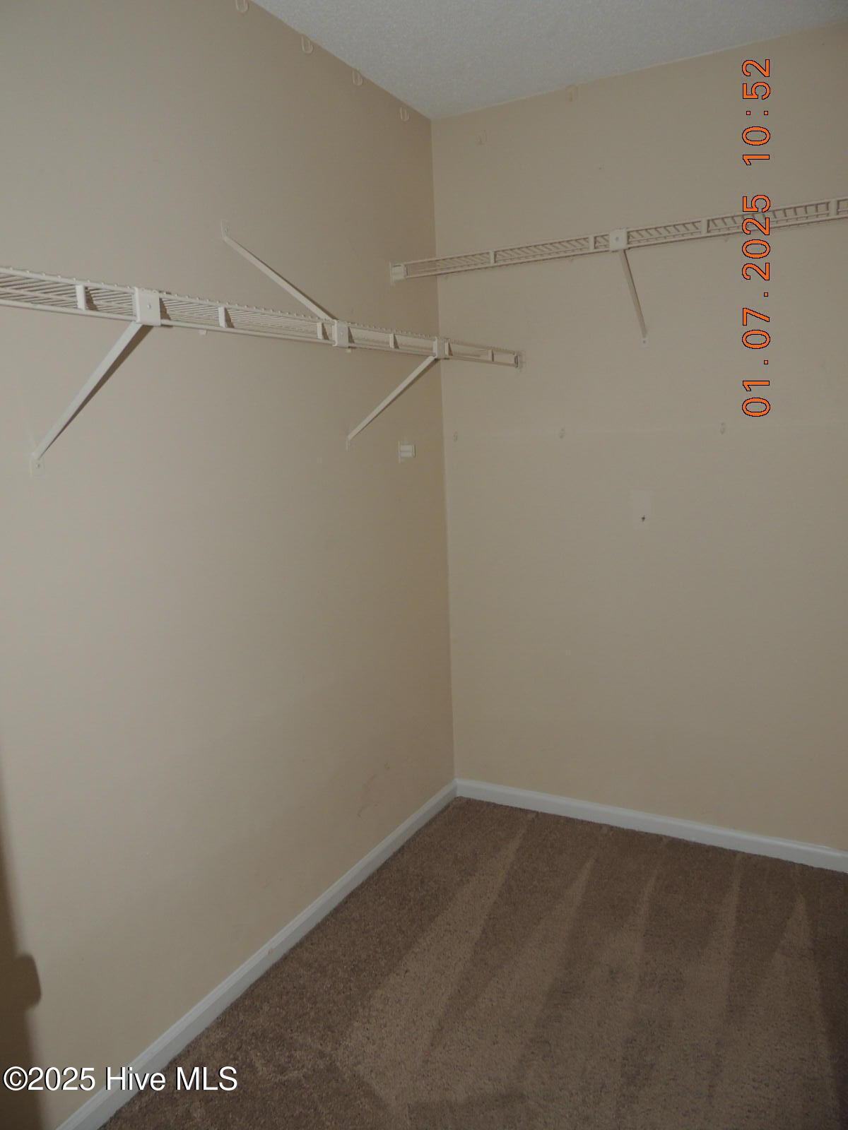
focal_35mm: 24
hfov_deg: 56.8
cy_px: 565
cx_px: 424
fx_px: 784
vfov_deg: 71.6
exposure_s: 1/30
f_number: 3
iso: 200
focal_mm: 4.3
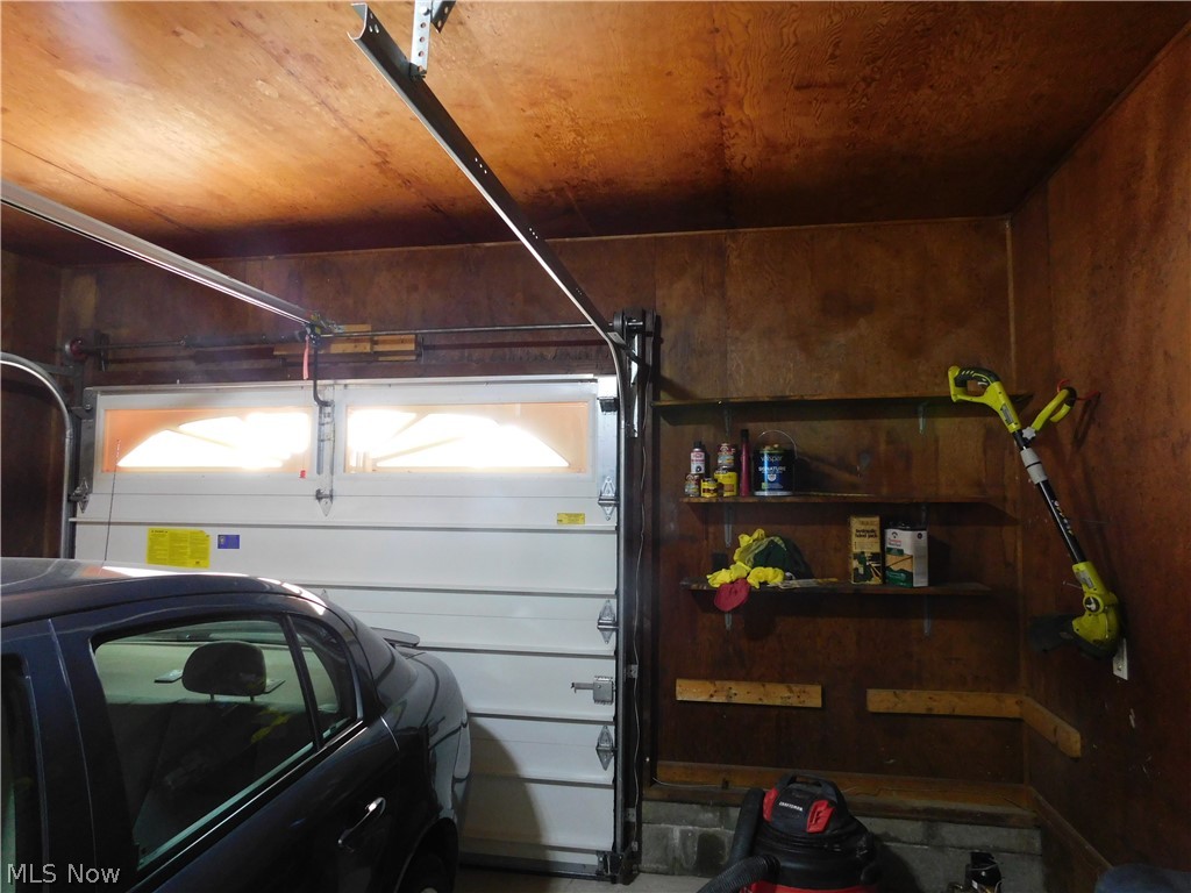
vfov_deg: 58.9
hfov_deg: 73.9
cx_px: 596
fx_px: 791
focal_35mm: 23
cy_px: 446
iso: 400
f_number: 3
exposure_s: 1/25
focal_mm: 4
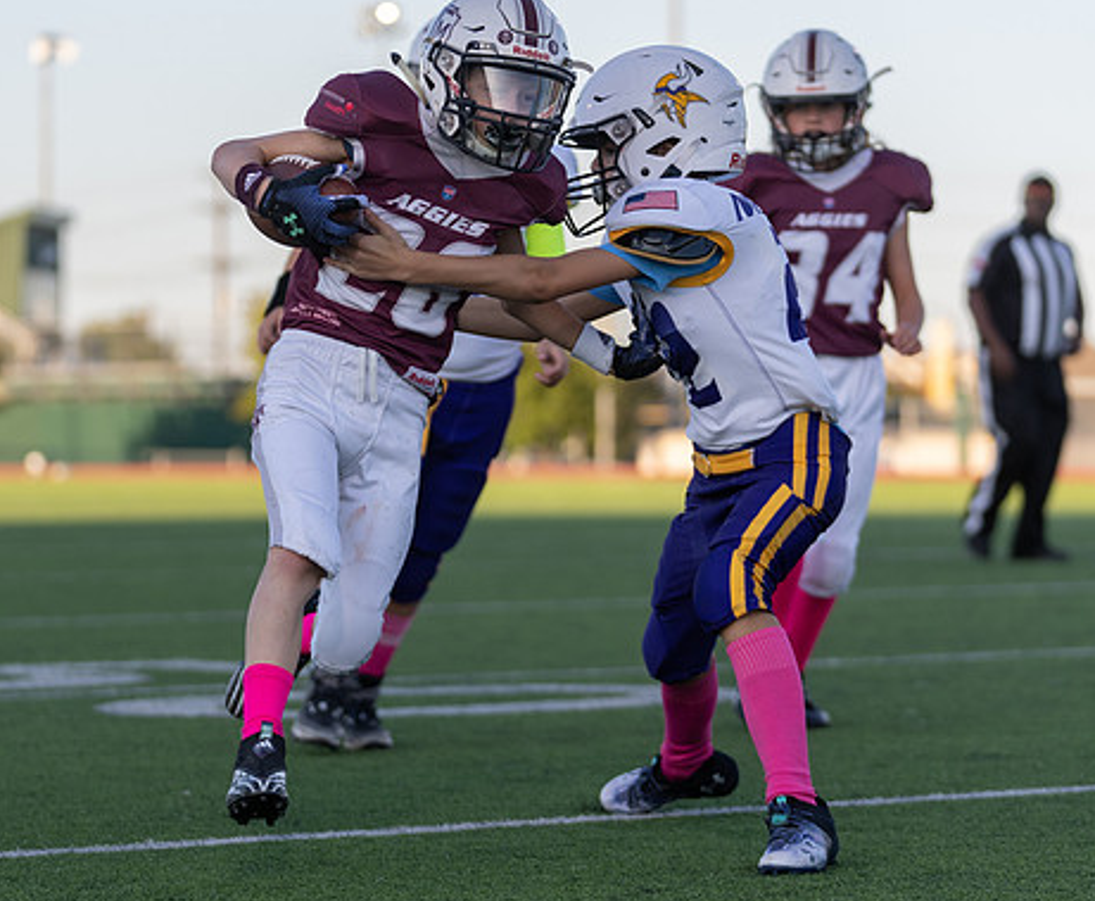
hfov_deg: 10.8
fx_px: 5766
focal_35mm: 176
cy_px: 431
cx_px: 373
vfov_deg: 8.9
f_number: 2.8
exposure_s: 1/1250
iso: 250
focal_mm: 106
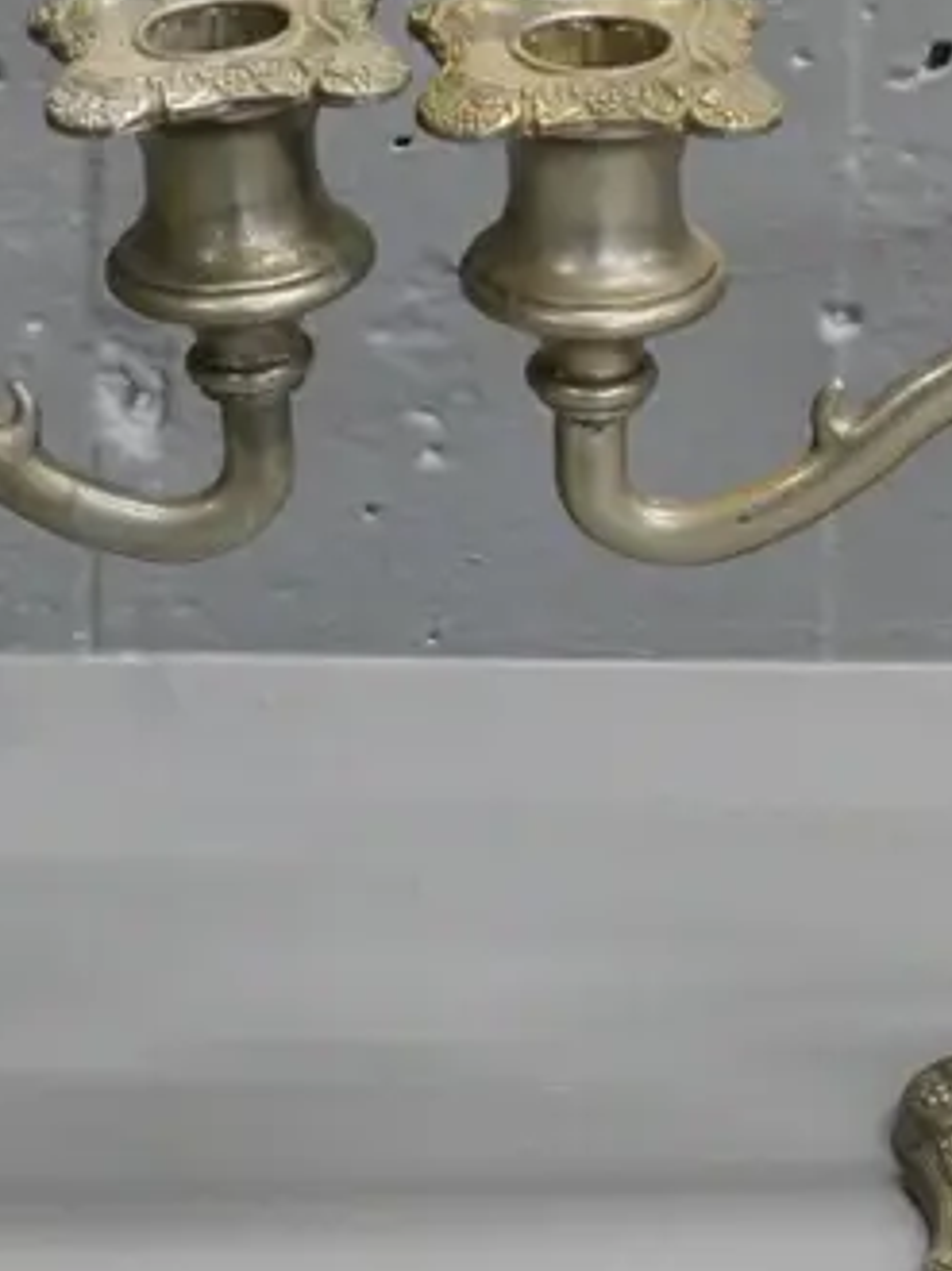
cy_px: 354
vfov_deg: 11.3
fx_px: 6389
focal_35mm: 174
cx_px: 366
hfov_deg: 8.5
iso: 3200
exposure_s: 1/125
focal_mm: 28
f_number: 6.3
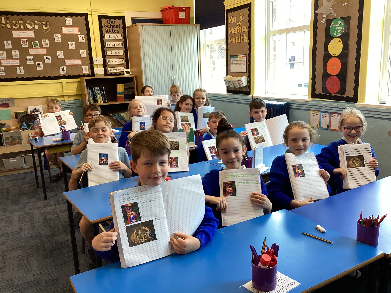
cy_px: 146
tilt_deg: -13.0
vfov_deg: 45.4
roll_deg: +2.8
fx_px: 350
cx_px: 196
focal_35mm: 31
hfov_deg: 58.4
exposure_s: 1/50
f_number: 2.4
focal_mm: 3.3
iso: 80
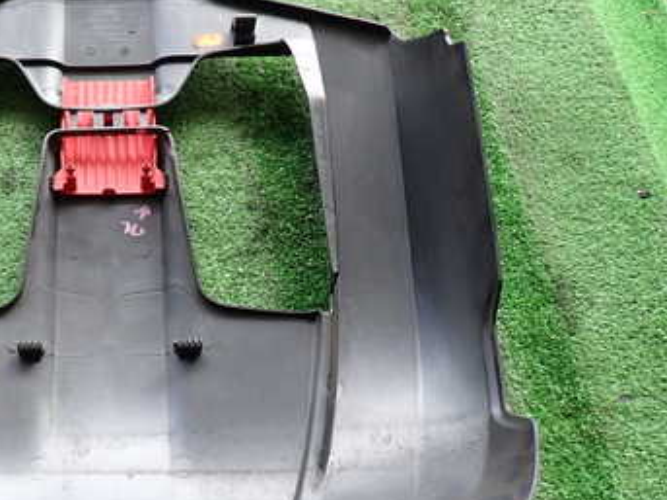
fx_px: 944
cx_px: 101
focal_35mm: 49
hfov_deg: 37.1
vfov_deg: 29.6
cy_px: 296
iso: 100
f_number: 2.2
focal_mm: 5.05
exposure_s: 1/100
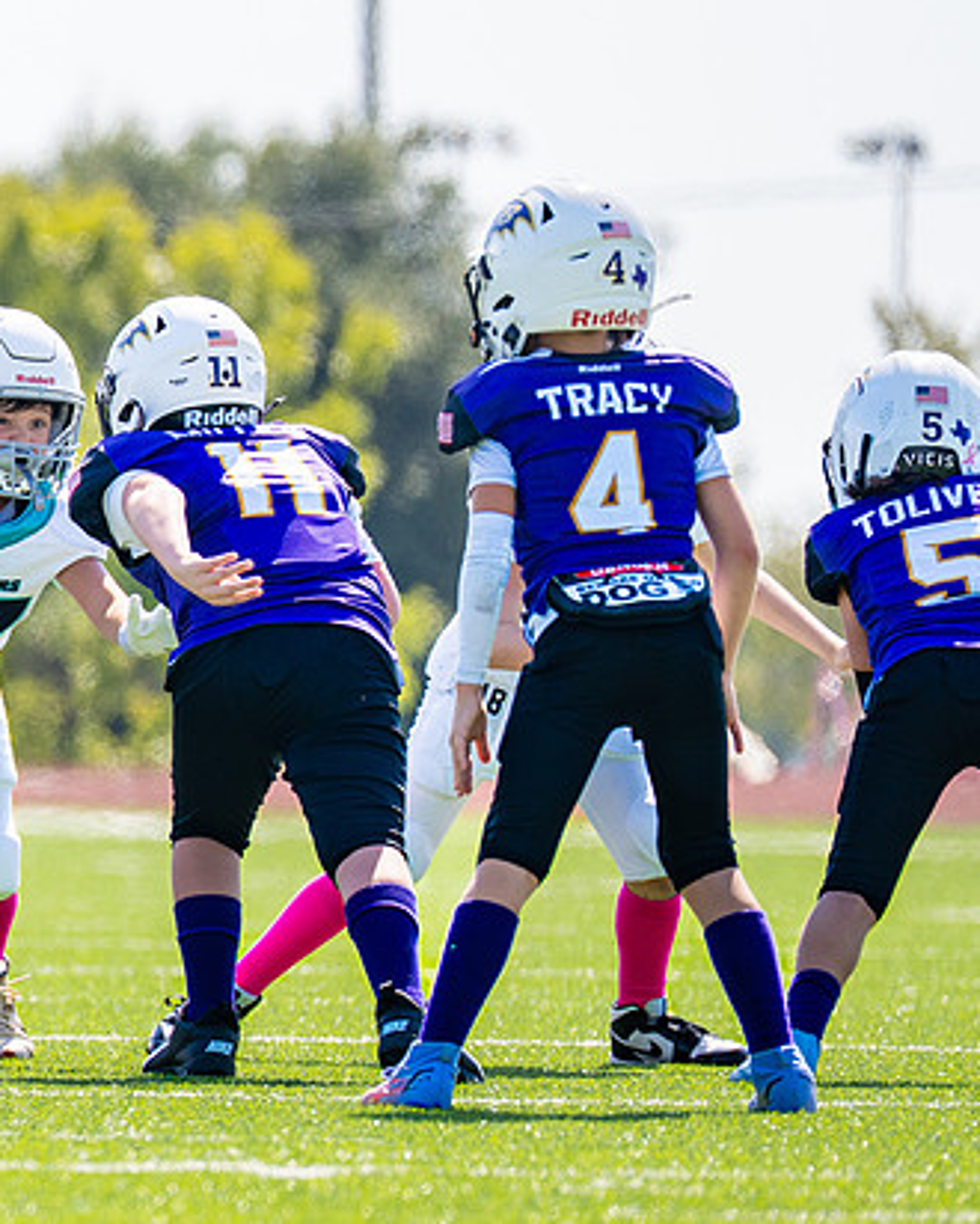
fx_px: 21194
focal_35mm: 585
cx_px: -736
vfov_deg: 3.3
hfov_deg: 2.6
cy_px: 700
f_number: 2.8
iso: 100
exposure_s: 1/1250
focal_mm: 200
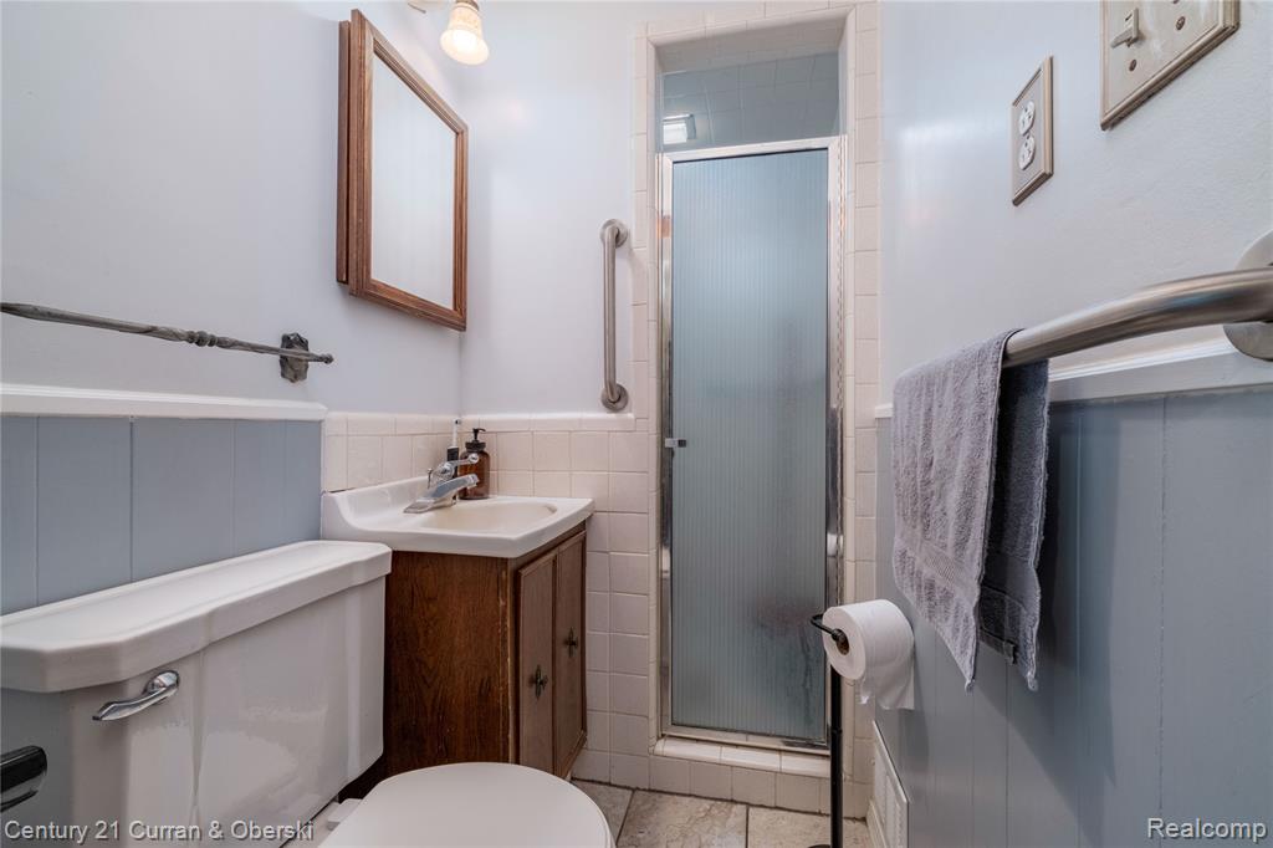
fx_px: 530
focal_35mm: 15
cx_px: 636
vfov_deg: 77.3
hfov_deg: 100.4
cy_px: 424
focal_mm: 10
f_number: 6.4
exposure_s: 1/125
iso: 640
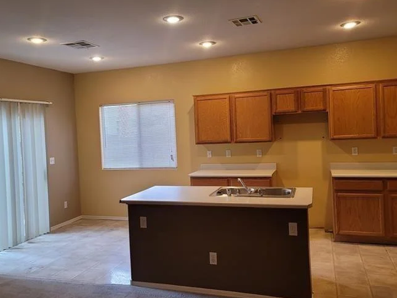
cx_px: 183
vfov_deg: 45.4
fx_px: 356
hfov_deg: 58.3
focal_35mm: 31
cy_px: 140
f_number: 1.8
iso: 200
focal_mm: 7
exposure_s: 1/120
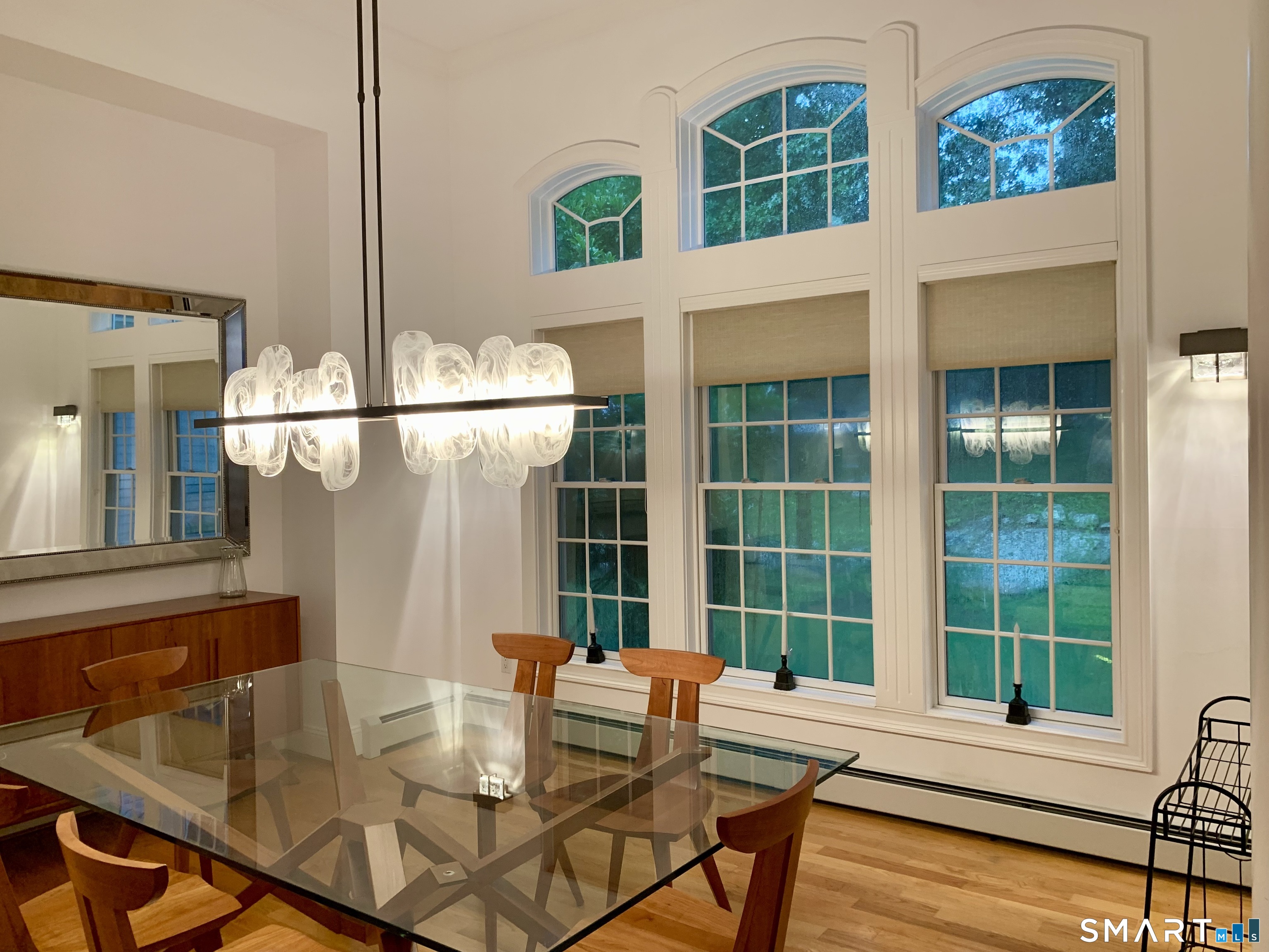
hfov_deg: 67.3
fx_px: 953
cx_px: 634
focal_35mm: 26
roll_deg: +1.3
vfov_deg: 53.1
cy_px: 476
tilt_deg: -2.4
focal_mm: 4.25
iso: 80
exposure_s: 1/60
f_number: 1.8
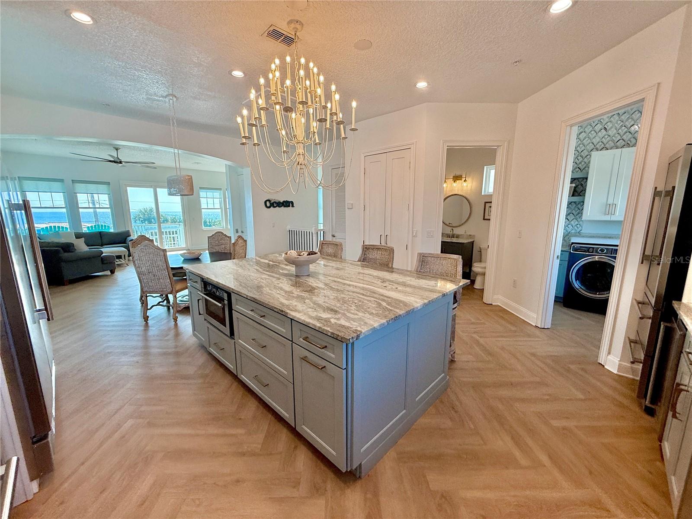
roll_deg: -0.4
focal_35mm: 14
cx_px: 346
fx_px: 280
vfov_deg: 85.7
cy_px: 260
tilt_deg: -10.5
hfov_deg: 102.1
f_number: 2.2
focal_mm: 2.22
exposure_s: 1/236
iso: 50
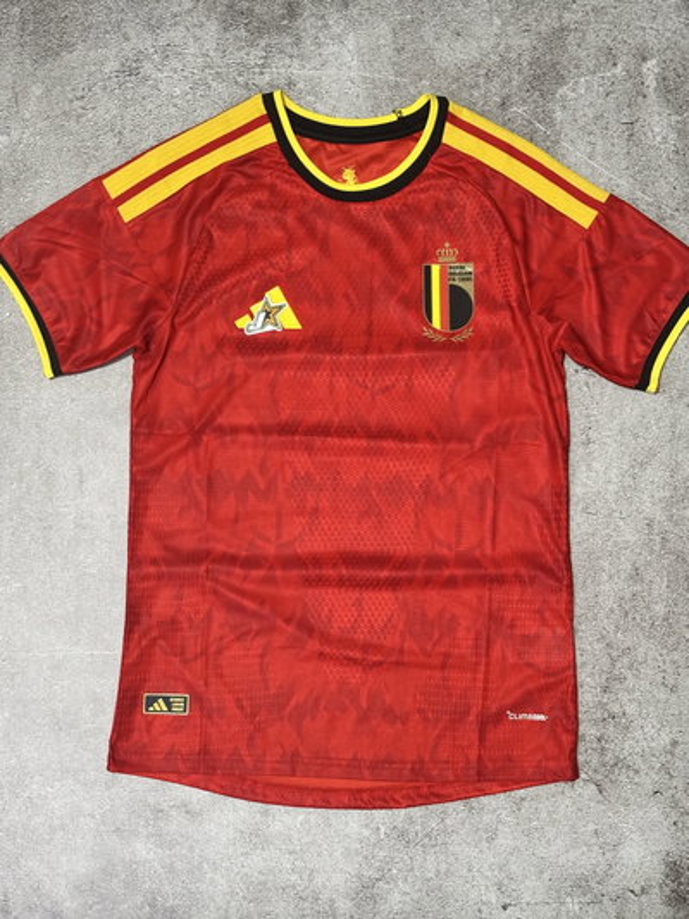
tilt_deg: -84.8
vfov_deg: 36.8
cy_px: 460
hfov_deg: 28.0
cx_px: 344
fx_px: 1379
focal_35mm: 52
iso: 250
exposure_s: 1/33
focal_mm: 5.96
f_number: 1.6
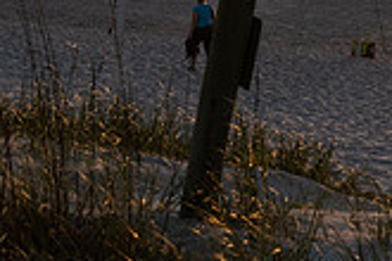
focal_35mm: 138
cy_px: -130
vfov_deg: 9.7
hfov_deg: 14.8
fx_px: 1503
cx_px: 118
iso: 900
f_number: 2.8
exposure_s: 1/4000
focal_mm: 38
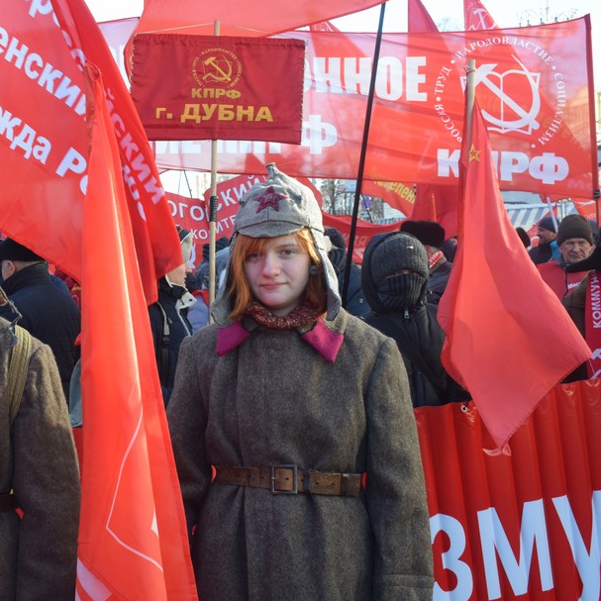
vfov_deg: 25.8
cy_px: 299
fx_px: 1311
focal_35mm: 67
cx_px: 101
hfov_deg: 25.3
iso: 400
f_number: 7.1
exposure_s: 1/200
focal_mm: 31
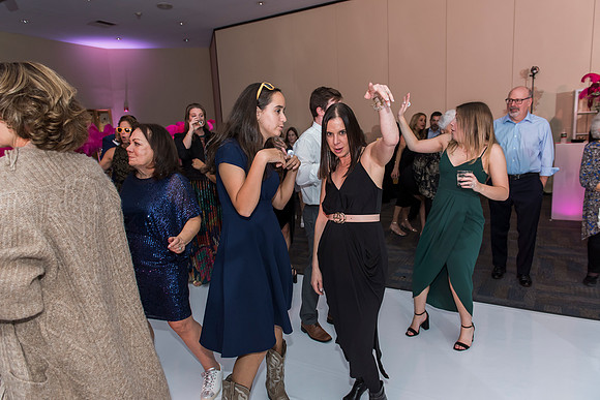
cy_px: 200
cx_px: 300
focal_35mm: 24
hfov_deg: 73.7
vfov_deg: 53.2
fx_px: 400
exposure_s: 1/100
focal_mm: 24
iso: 800
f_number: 4
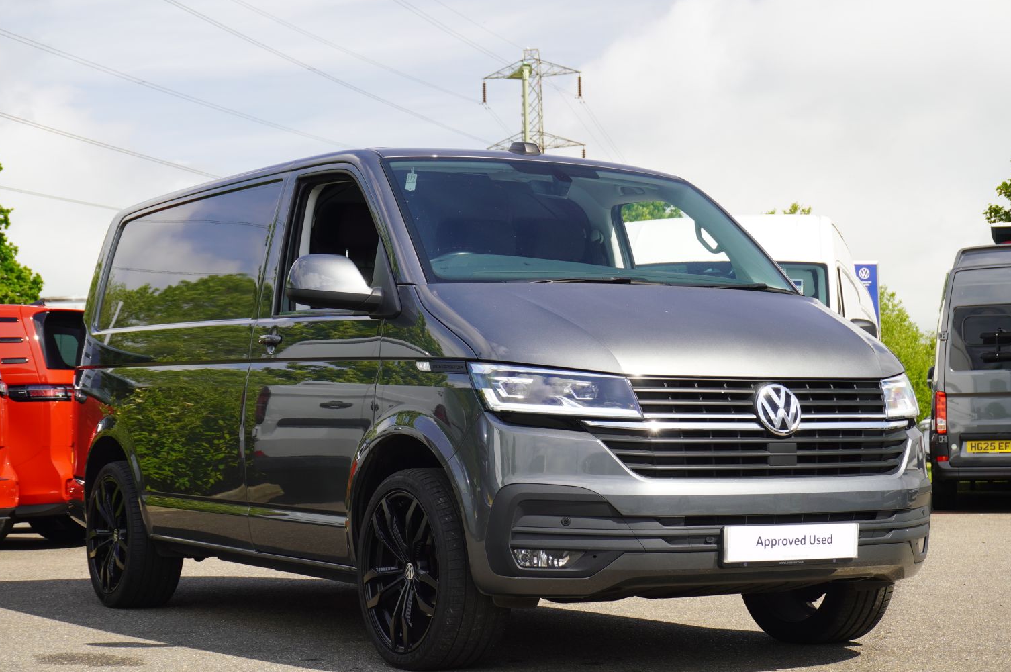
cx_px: 495
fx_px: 1923
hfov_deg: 29.5
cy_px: 352
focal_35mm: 69
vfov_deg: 19.8
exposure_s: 1/100
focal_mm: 43
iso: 100
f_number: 7.1
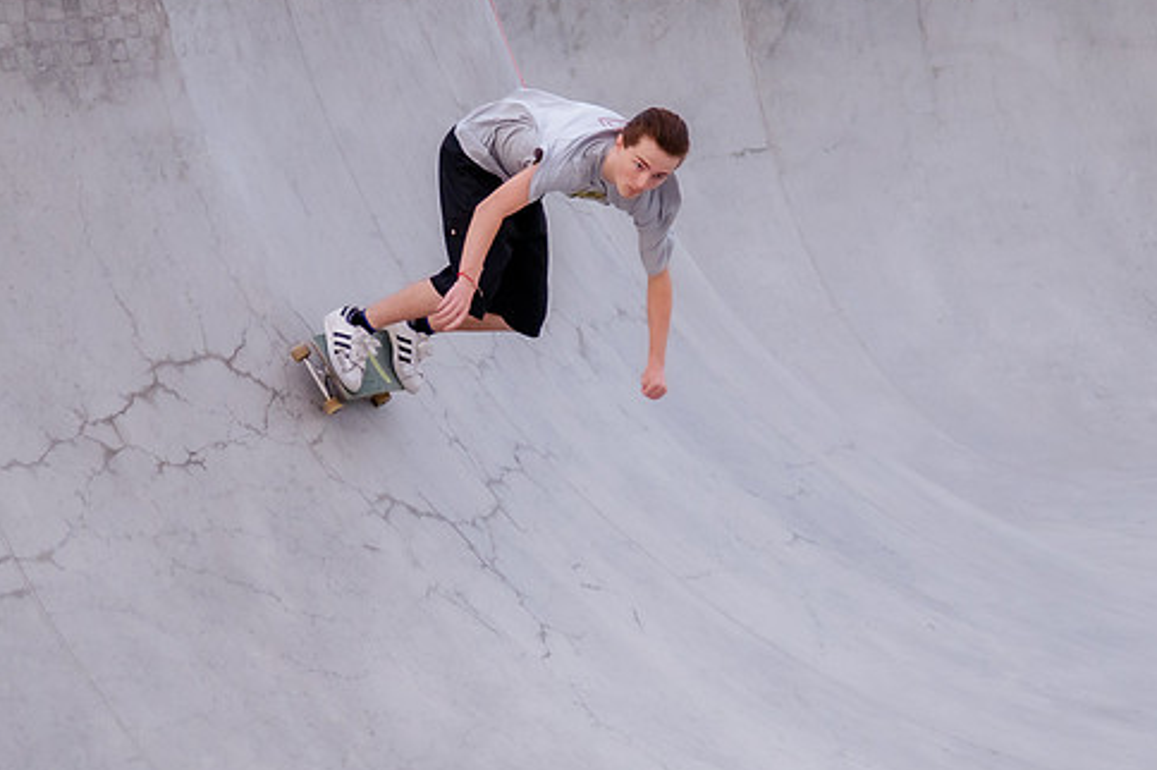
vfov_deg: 7.8
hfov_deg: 11.8
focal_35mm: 175
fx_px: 5620
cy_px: 379
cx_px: 541
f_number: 4
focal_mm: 86
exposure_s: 1/640
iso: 2500
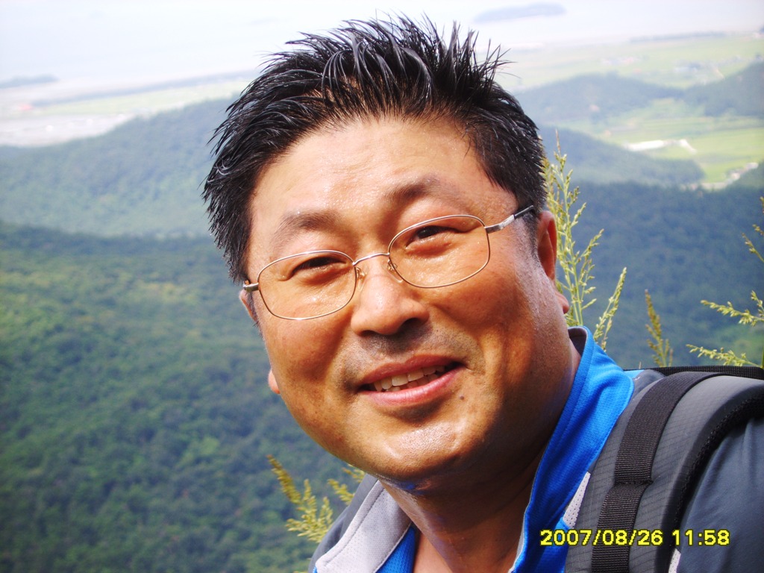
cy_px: 286
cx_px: 382
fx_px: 2516
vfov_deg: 13.0
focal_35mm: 114
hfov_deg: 17.3
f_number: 5.1
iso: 50
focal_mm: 23.4
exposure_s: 1/160
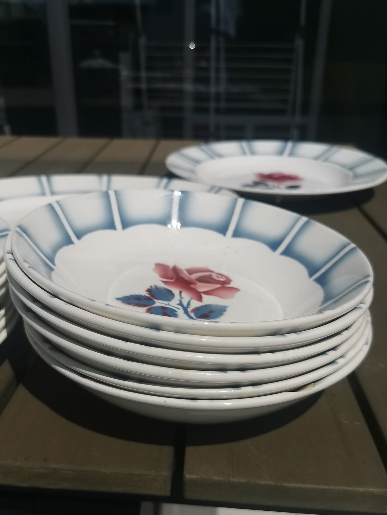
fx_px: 477
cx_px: 168
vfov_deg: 56.6
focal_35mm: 32
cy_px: 296
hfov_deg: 44.1
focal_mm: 5.56
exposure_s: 1/12195
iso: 50
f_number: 1.6
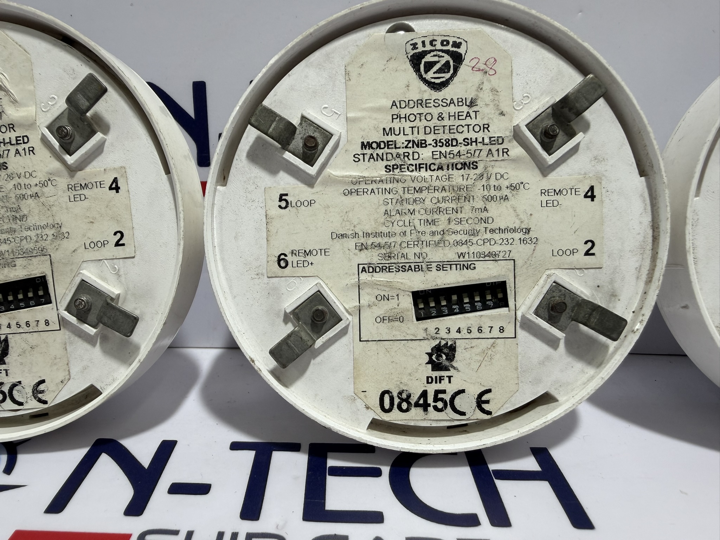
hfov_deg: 71.6
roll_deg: +1.2
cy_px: 270
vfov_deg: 56.8
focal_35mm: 24
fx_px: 499
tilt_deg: -17.8
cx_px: 360
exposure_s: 1/100
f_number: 2.2
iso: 64
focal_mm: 2.22
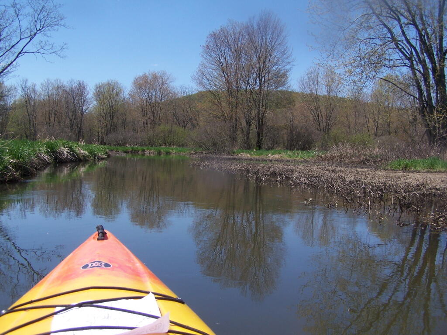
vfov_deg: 37.7
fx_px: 491
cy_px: 168
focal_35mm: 38
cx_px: 224
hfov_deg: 49.0
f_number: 4
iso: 80
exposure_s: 1/800
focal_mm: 6.3
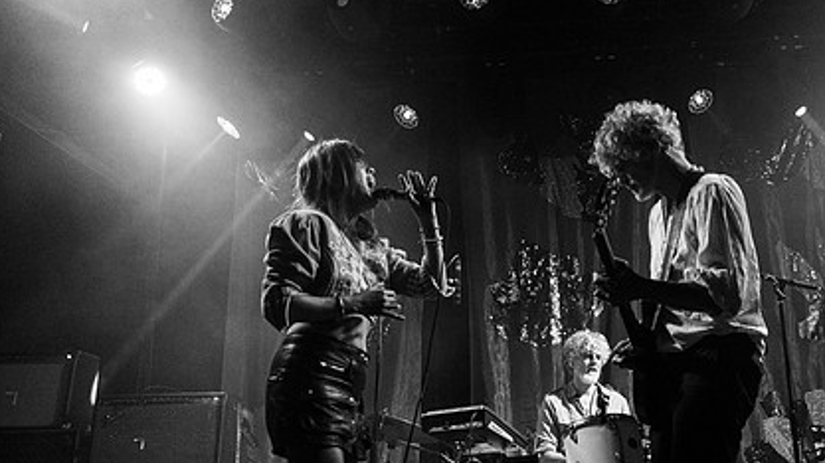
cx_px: 564
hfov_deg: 55.2
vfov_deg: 33.2
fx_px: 765
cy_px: 324
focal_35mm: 35
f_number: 3.2
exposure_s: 1/125
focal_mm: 24
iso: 3200
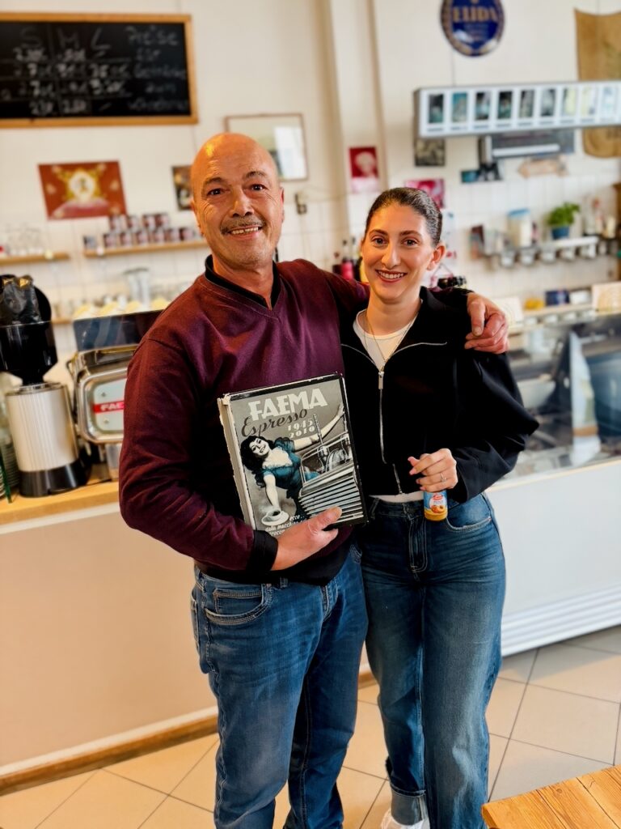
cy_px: 414
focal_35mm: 26
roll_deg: +6.7
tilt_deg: -10.3
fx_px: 622
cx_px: 310
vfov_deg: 67.3
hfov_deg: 53.1
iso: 400
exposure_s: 1/50
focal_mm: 5.96
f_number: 1.6
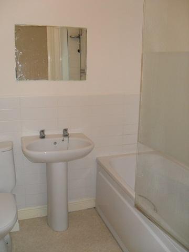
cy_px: 126
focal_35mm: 35
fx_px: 255
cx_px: 94
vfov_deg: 52.6
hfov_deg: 40.7
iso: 200
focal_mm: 6.2
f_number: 2.8
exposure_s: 1/45
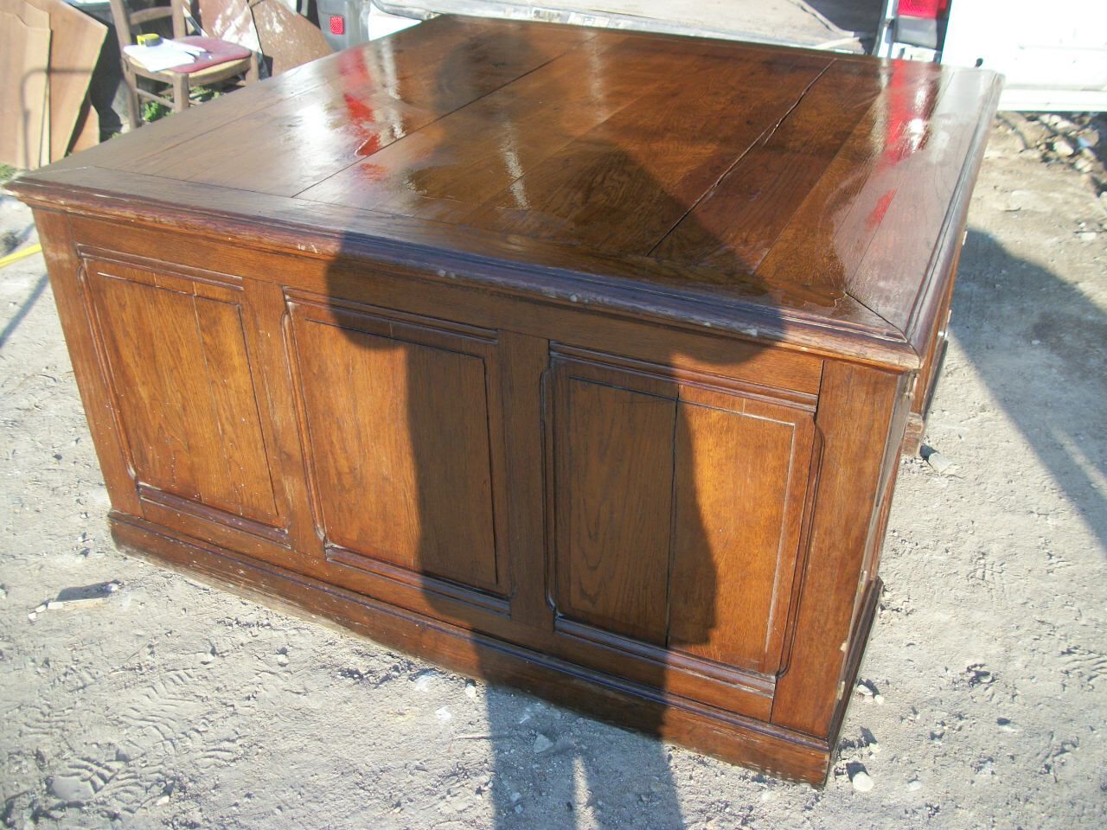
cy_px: 415
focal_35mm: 32
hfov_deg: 56.8
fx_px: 1023
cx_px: 554
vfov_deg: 44.2
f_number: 2.9
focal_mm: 5.7
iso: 80
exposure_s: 1/400
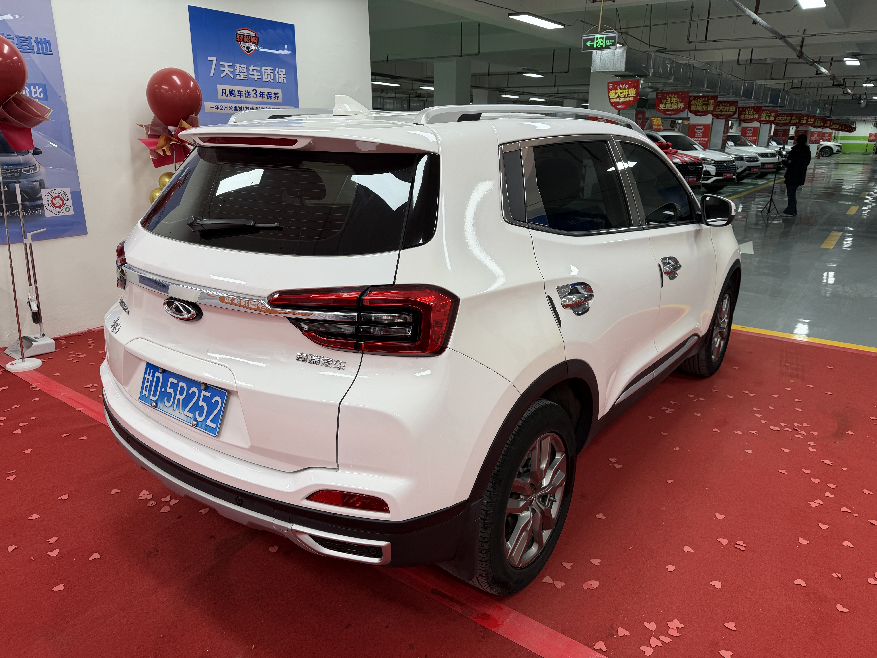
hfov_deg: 71.6
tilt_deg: -15.7
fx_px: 608
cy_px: 329
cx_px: 438
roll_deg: -0.4
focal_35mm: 24
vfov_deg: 56.8
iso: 64
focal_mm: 6.76
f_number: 1.78
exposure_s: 1/100
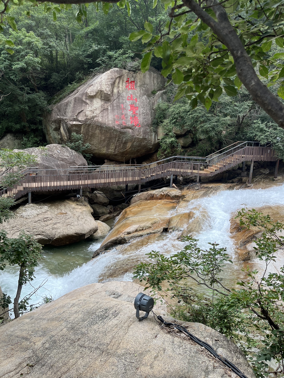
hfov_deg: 53.1
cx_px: 142
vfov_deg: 67.3
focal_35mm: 26
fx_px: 284
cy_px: 189
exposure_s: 1/732
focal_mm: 5.1
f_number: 1.6
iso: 50
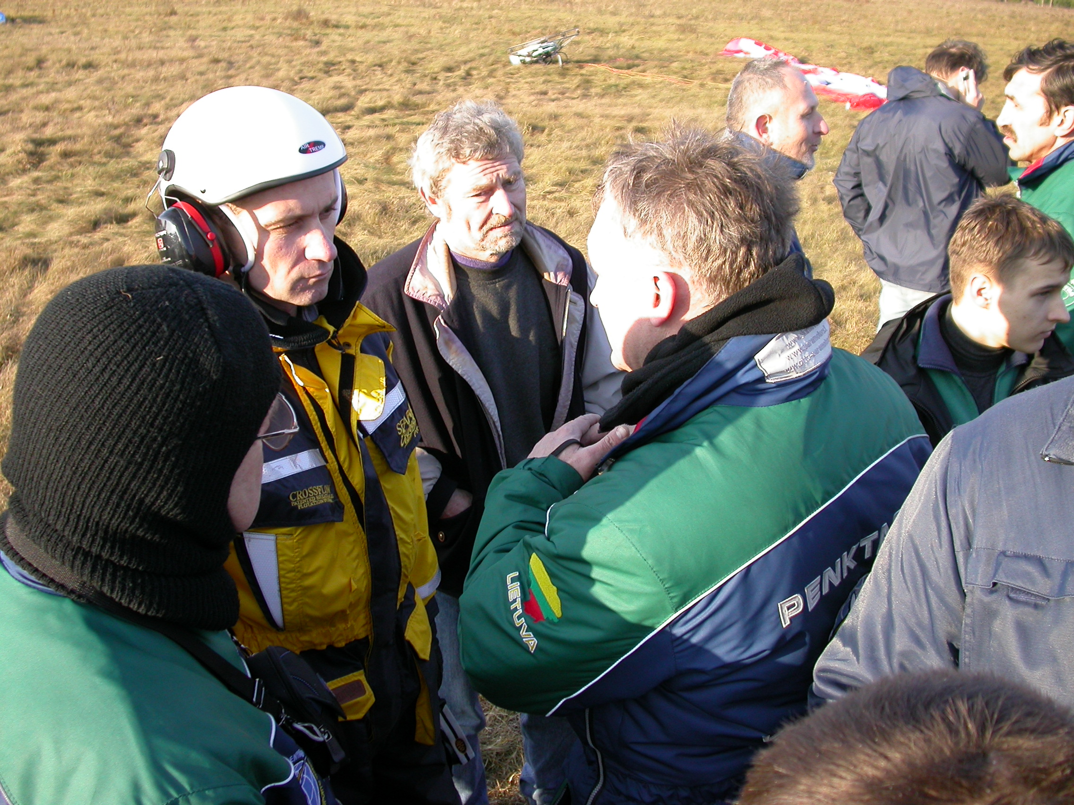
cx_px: 537
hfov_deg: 49.0
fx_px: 1179
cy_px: 402
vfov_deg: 37.7
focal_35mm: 38
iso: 100
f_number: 2.6
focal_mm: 7.85
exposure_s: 1/451
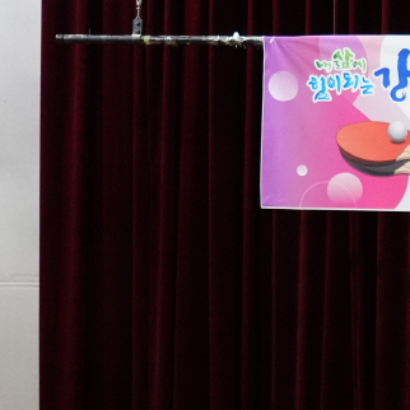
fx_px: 2358
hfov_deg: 8.9
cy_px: 638
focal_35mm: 176
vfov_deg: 9.6
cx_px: 1029
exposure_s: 1/250
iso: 3200
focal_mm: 37
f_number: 4
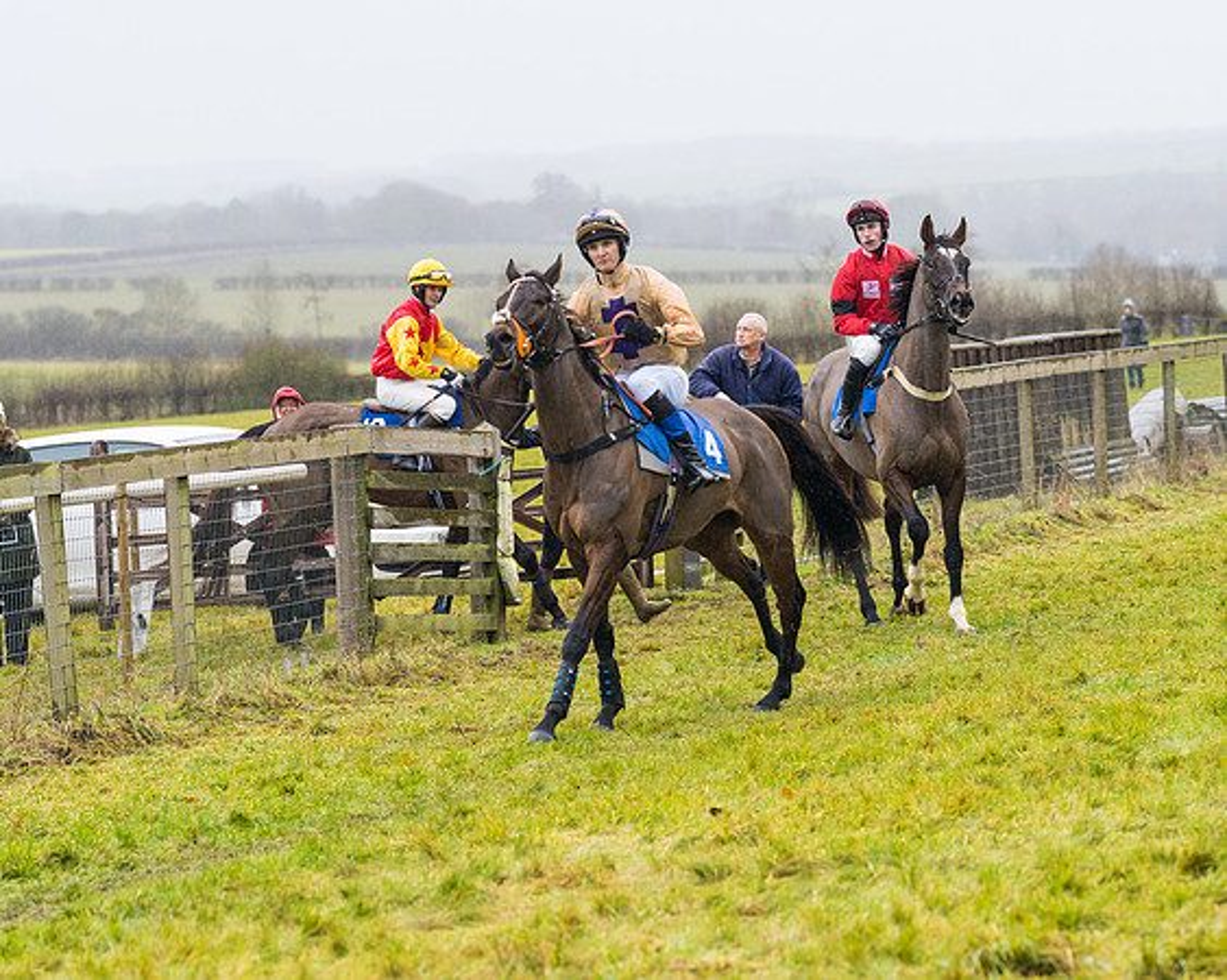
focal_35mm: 161
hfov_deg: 12.0
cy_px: 519
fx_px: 5857
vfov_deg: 9.6
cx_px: 606
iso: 800
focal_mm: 135
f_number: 4
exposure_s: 1/1000
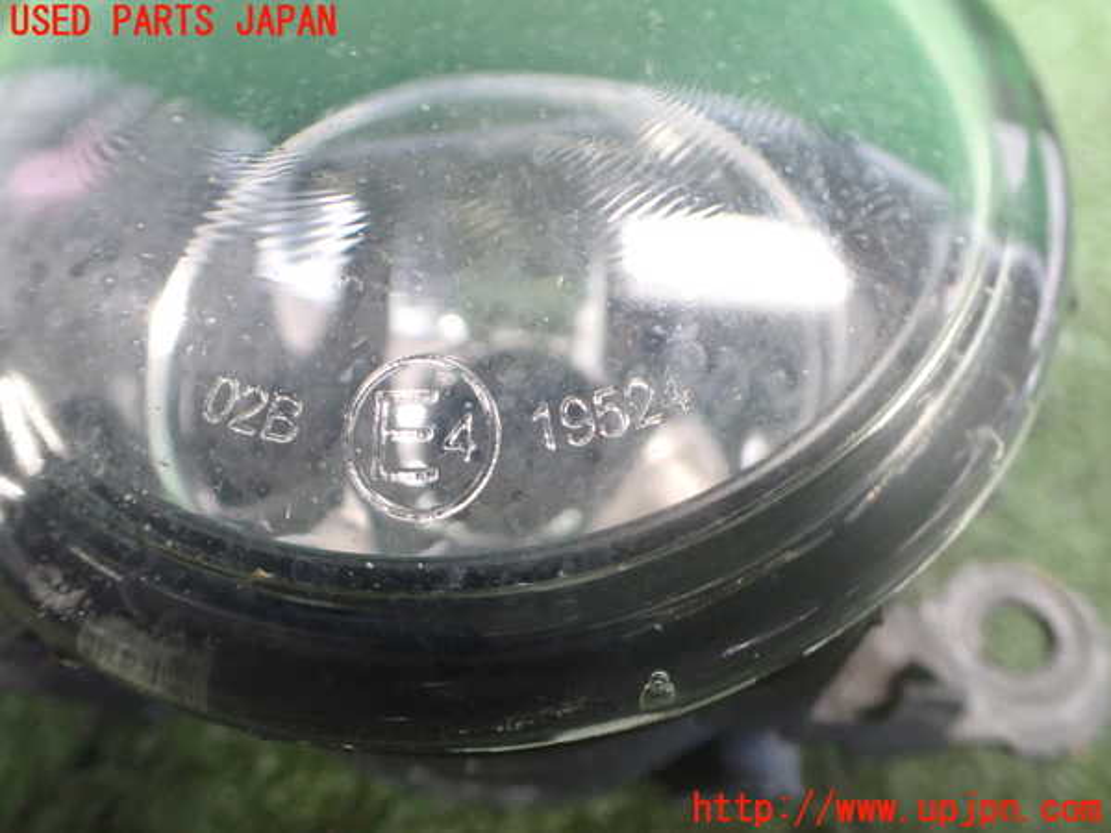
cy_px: 416
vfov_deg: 46.8
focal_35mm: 30
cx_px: 556
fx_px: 963
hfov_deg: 60.0
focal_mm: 5.4
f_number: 2.3
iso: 800
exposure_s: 1/40
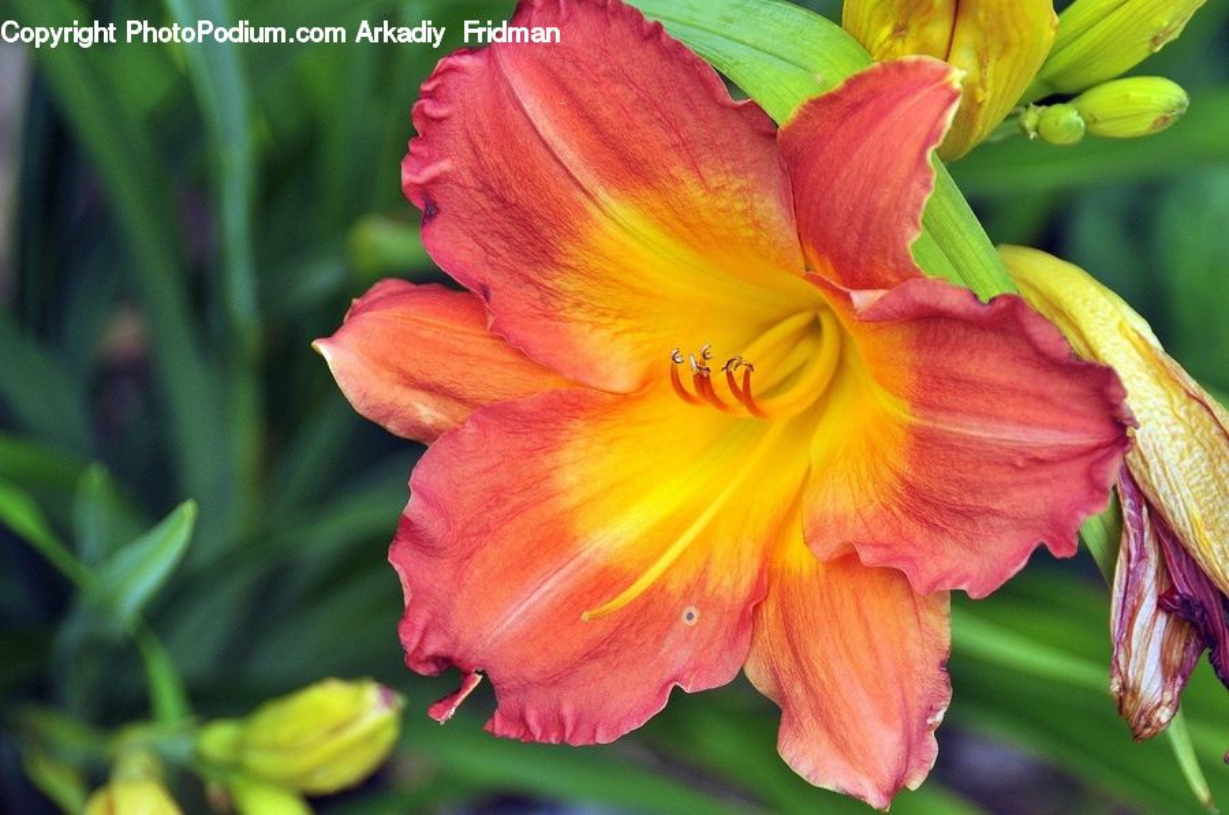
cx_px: 614
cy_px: 408
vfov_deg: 8.7
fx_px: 5368
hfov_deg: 13.1
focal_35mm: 158
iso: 200
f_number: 6.3
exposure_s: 1/125
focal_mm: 105
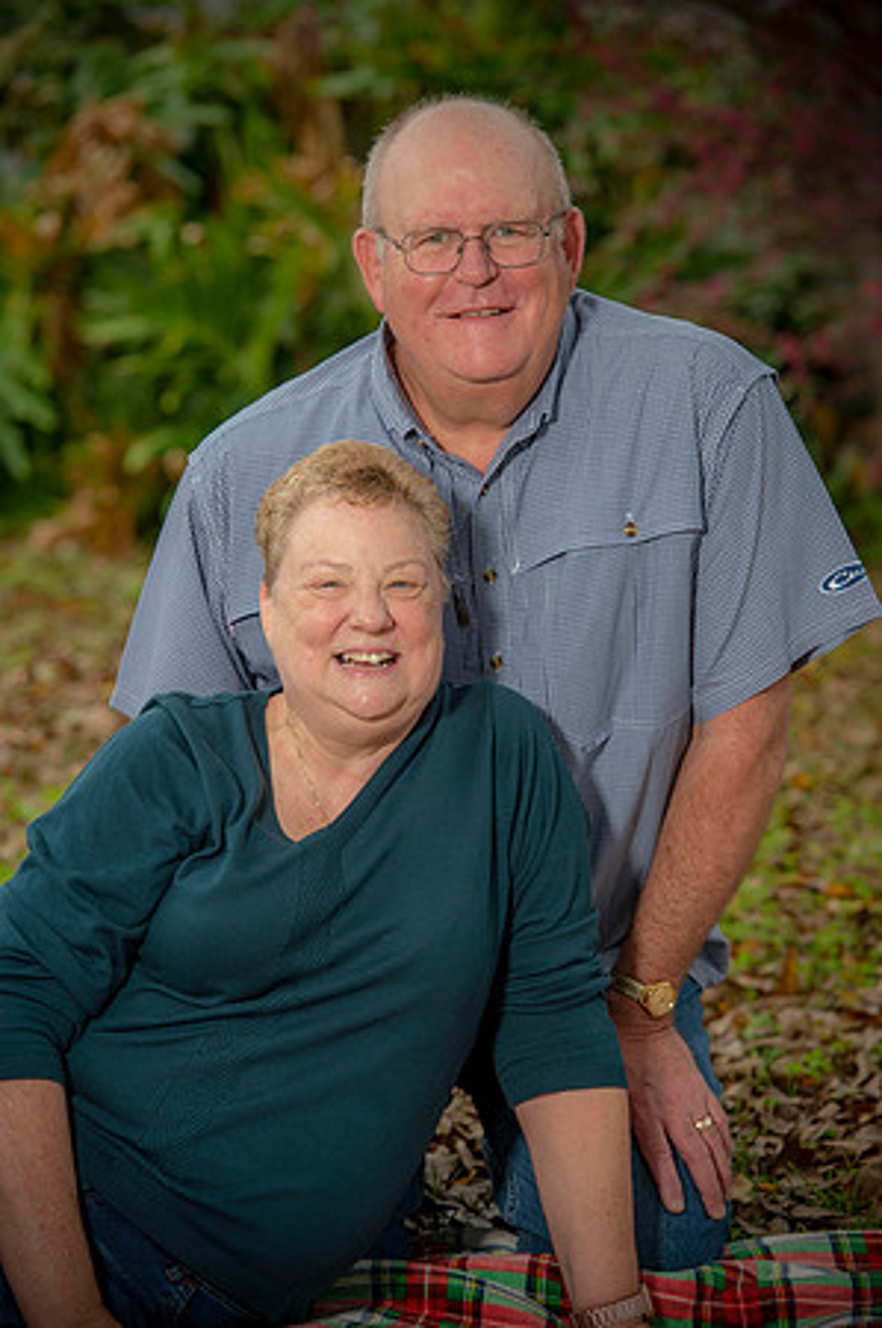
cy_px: 664
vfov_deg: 12.9
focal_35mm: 160
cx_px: 441
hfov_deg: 8.6
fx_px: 5893
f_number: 5.6
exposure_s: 1/200
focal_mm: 160
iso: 160
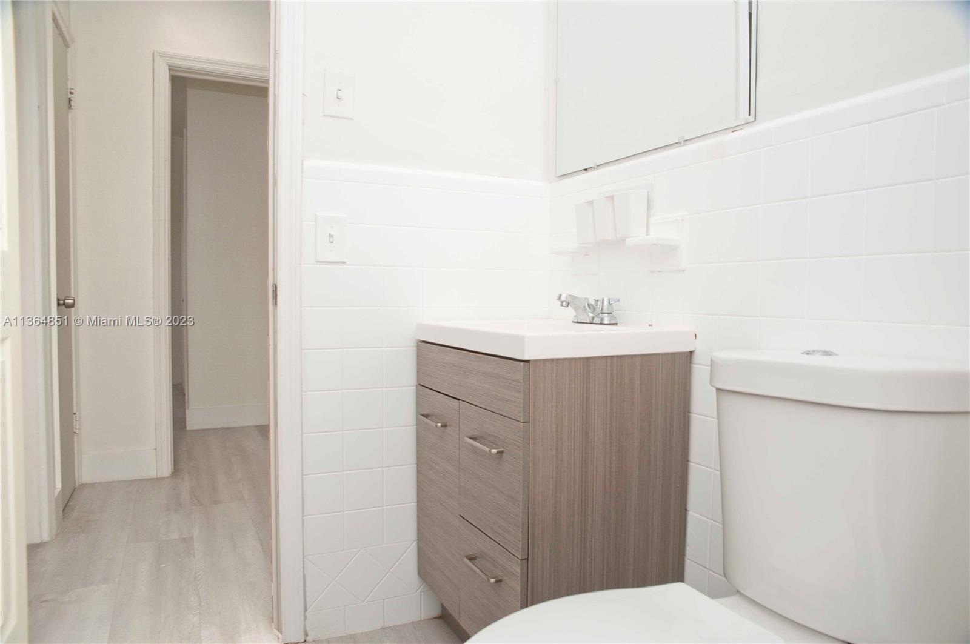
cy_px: 322
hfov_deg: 73.8
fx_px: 646
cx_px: 485
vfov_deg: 53.0
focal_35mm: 24
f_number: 8
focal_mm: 24
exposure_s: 1/125
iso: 250
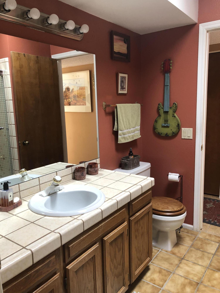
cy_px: 146
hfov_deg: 49.7
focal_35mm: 28
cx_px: 110
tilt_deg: -10.2
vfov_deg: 63.4
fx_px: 237
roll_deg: +1.5
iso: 40
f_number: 1.8
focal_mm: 4
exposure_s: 1/20
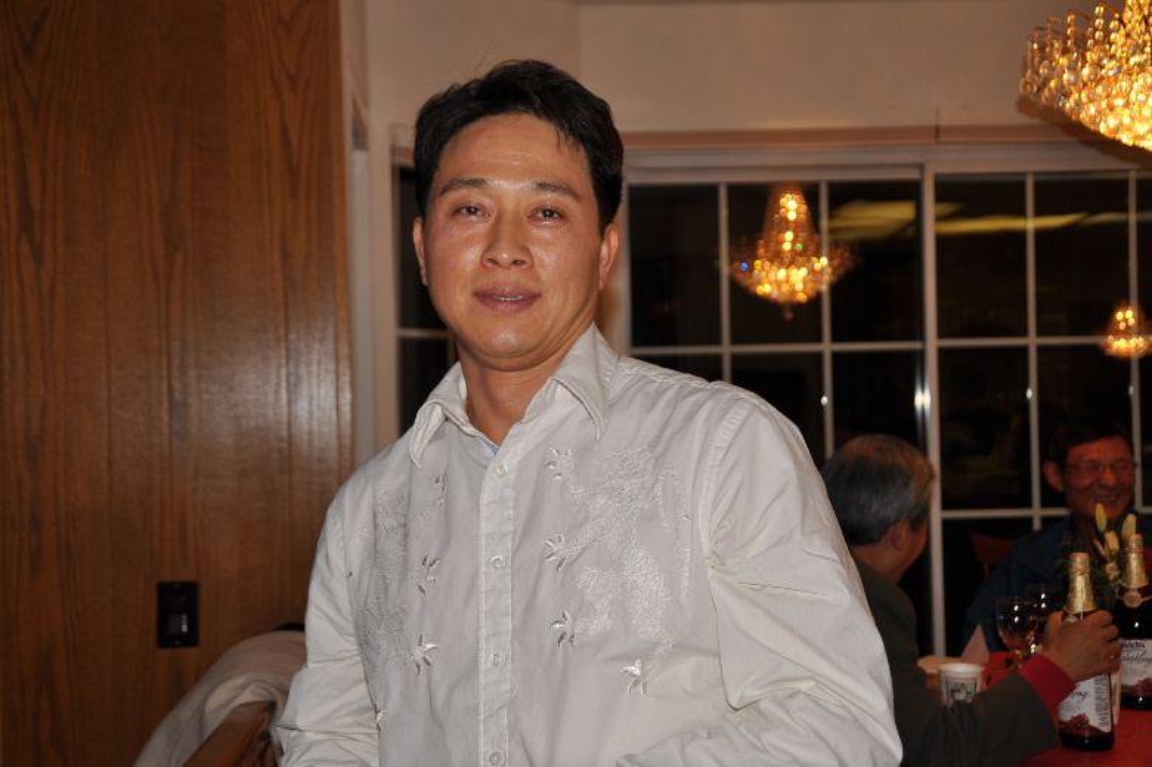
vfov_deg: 28.0
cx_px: 576
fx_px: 1535
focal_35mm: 48
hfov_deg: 41.1
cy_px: 384
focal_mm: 32
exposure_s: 1/60
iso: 200
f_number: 4.2
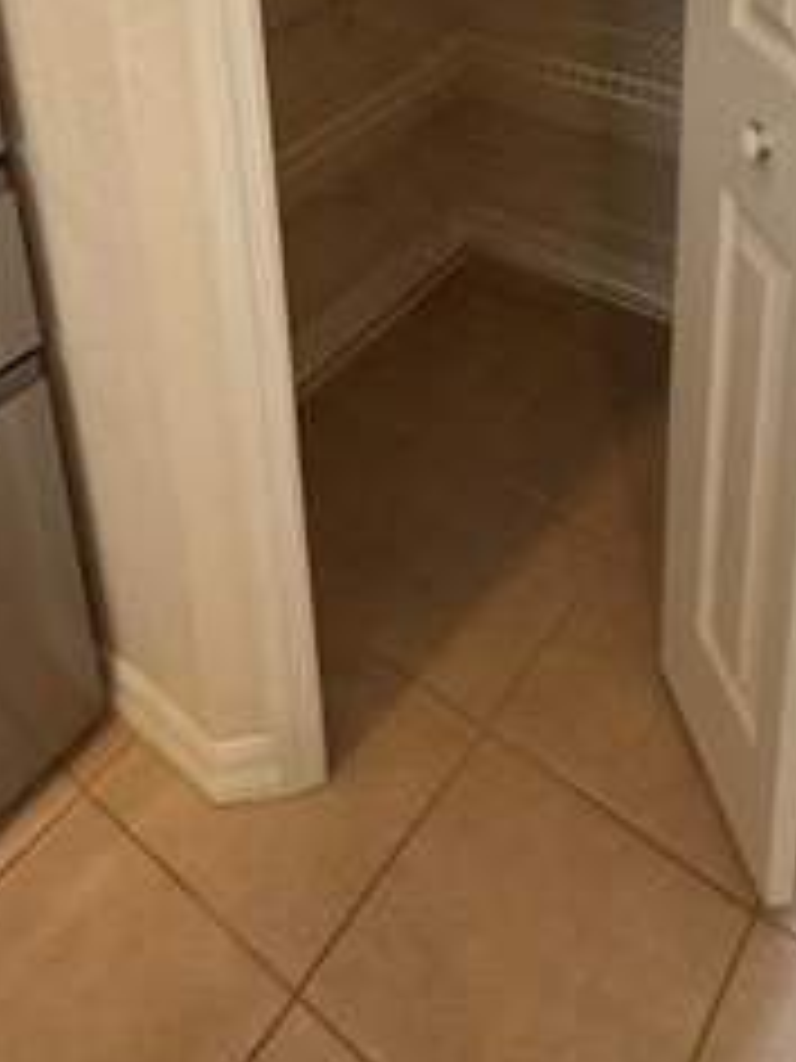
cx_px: 396
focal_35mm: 38
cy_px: -45
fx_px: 1165
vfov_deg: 41.3
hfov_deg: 37.7
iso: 200
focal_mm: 2.22
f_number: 2.2
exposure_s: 1/60
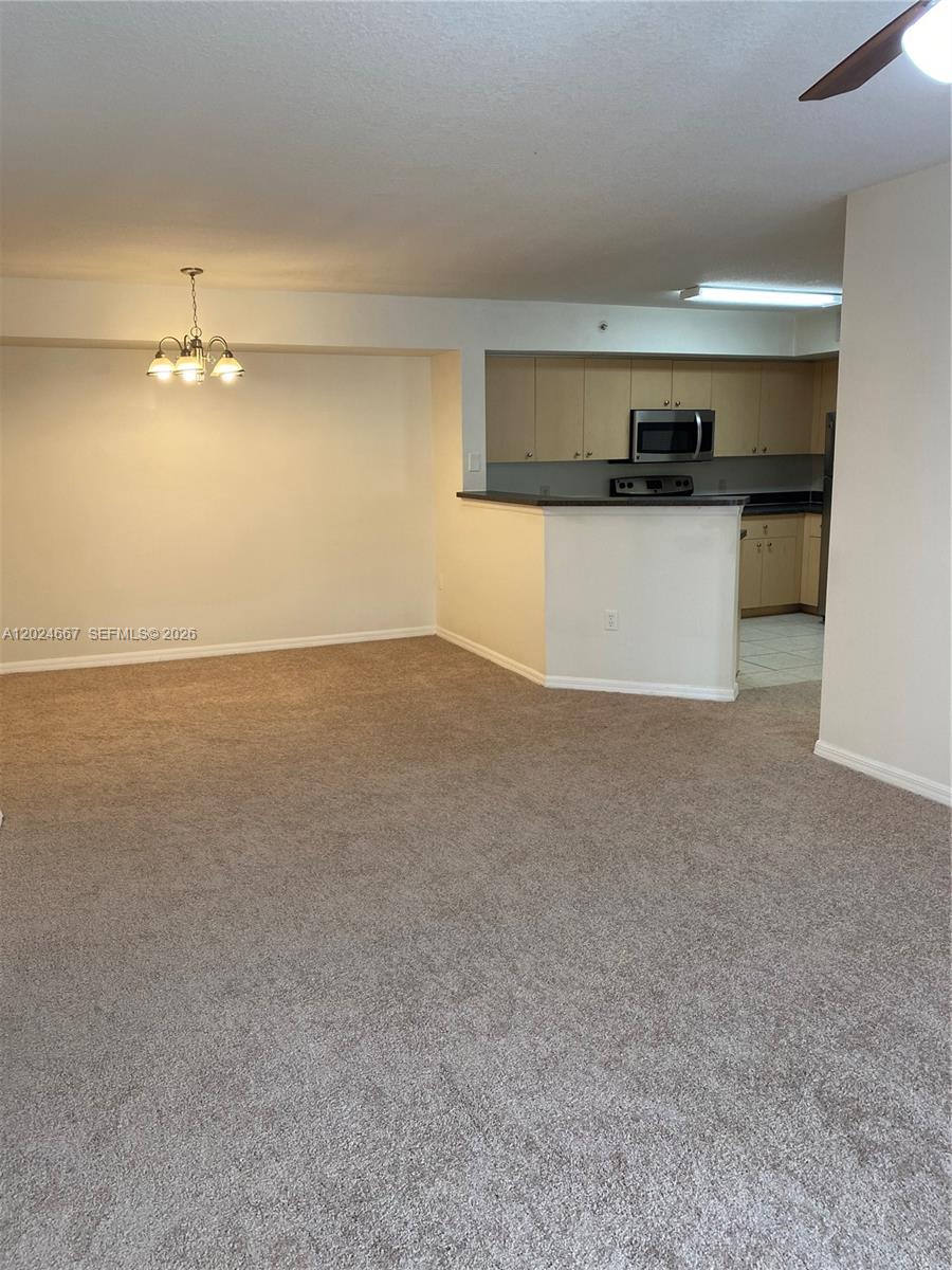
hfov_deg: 53.1
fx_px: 953
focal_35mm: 26
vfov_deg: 67.3
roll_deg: +1.1
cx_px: 476
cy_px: 635
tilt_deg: -9.2
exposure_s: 1/60
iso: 64
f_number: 1.8
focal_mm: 4.25
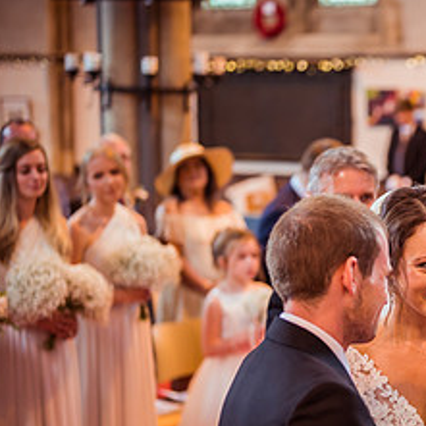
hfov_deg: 15.0
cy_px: 279
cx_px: 470
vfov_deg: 15.4
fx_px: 1573
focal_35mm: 113
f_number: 1.8
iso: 560
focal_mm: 50
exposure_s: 1/160
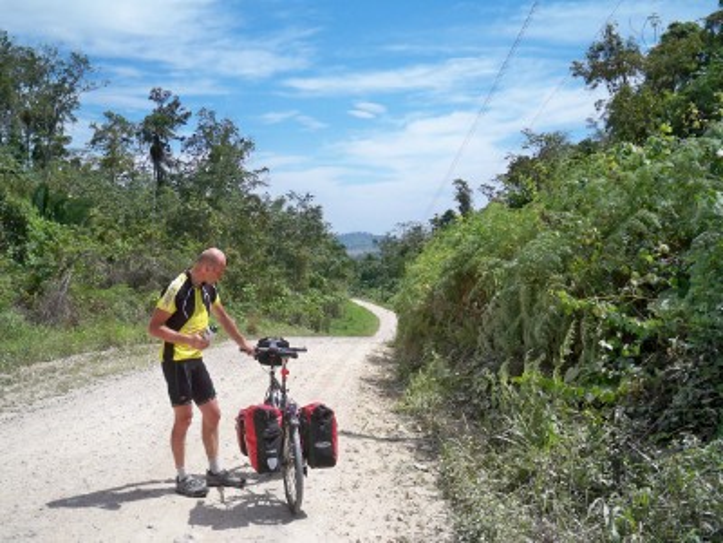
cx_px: 362
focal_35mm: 35
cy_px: 272
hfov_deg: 52.6
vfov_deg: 40.7
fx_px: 731
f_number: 4.7
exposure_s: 1/640
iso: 64
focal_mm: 6.3
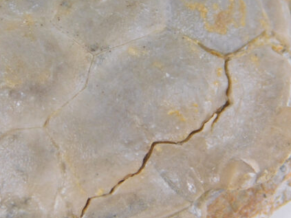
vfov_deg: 4.3
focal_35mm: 344
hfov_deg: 5.8
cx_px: 89
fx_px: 2891
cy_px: 77
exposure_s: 1/50
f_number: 5.4
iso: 125
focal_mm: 35.9
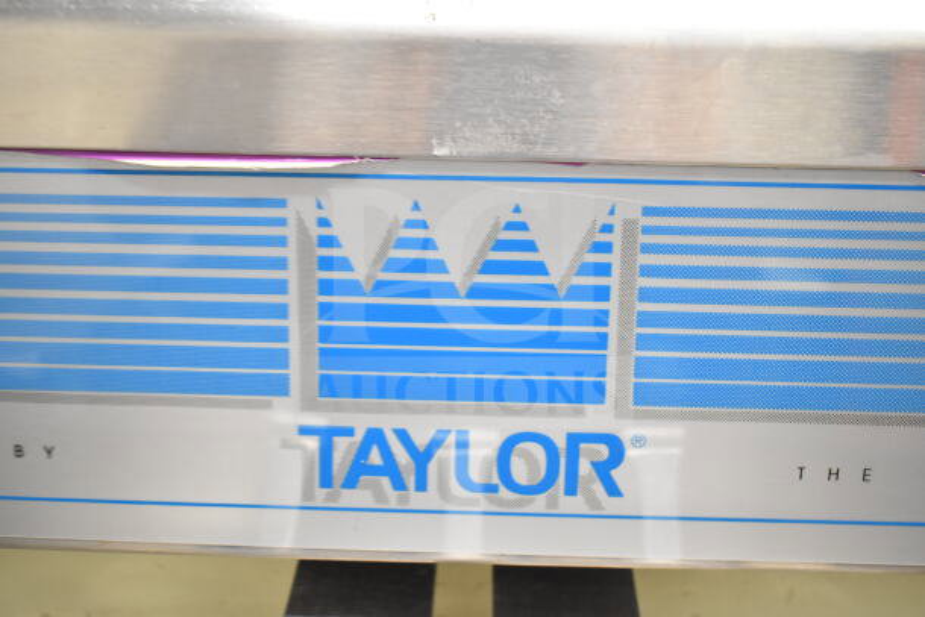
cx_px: 462
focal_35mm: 46
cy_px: 308
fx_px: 1195
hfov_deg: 42.3
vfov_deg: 29.0
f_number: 4.2
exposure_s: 1/50
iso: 2500
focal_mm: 31
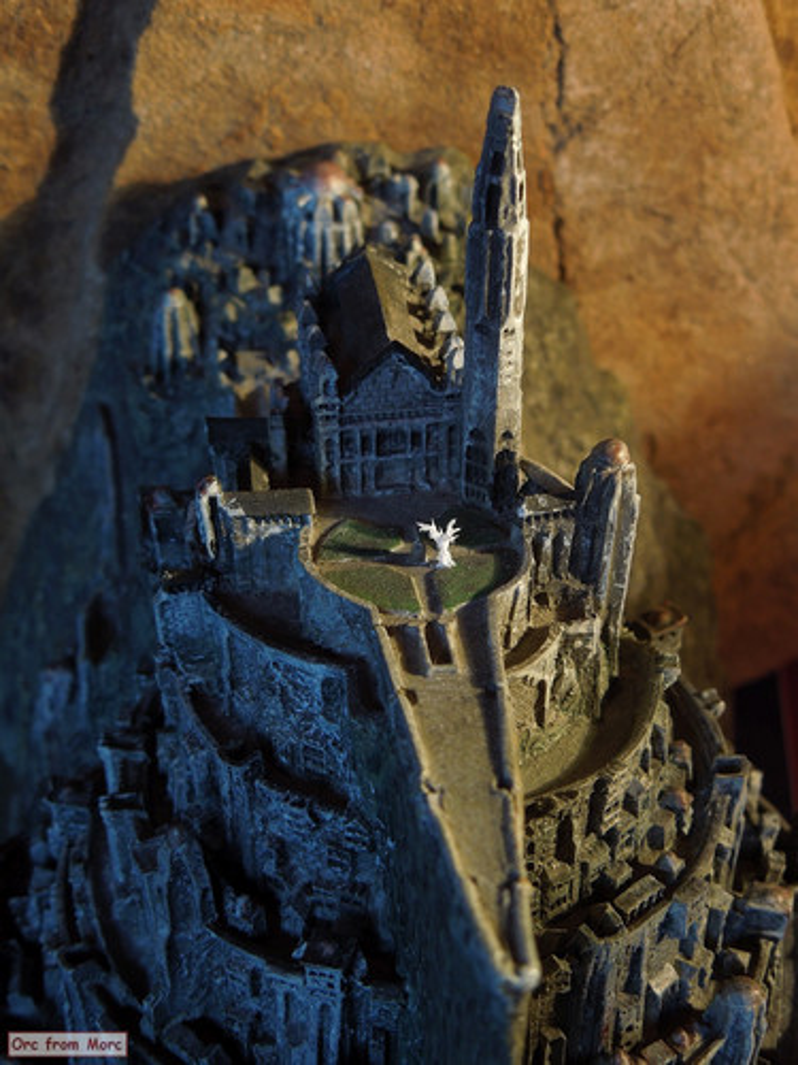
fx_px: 1660
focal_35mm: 54
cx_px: 399
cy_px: 532
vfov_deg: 35.5
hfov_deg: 27.0
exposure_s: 1/5
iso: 100
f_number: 4.2
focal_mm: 9.8
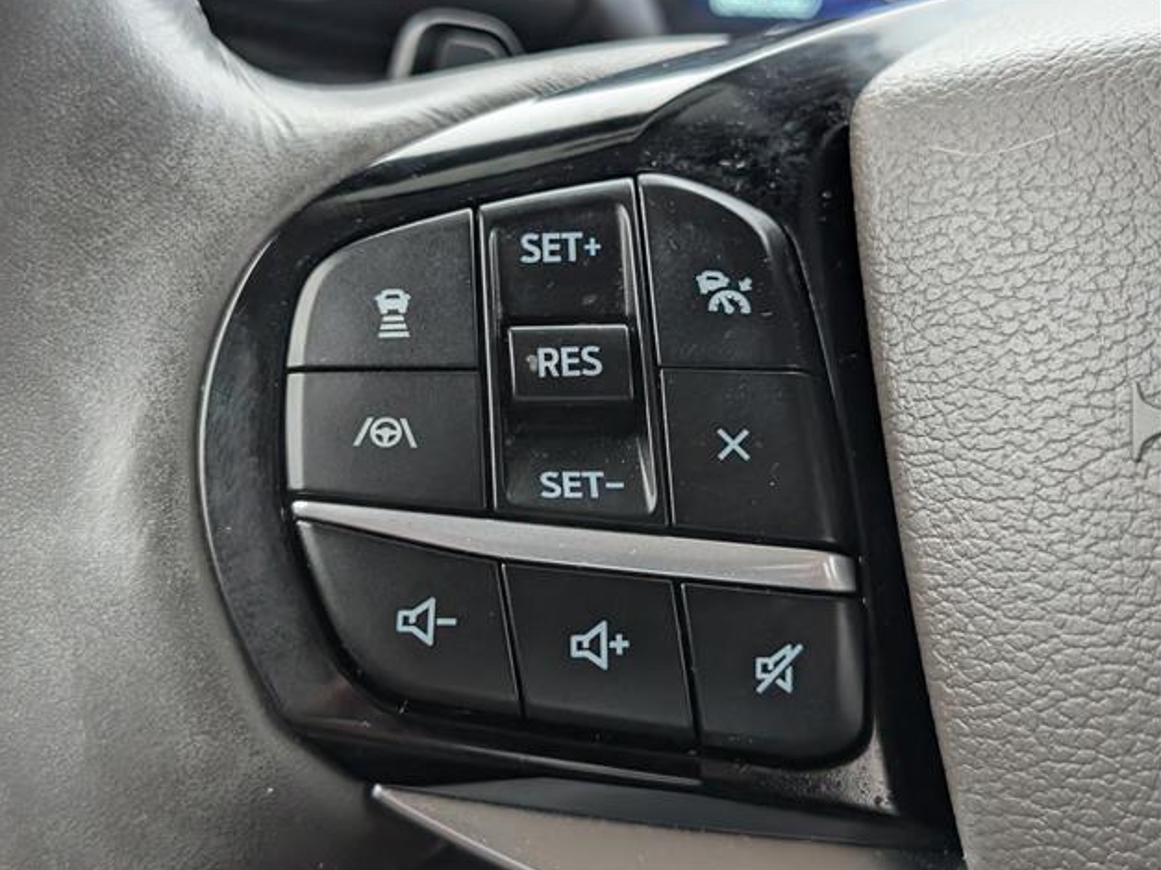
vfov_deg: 29.1
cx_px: 574
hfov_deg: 38.2
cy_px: 433
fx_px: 1677
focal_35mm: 50
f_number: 1.68
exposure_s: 1/222
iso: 462
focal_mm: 6.9
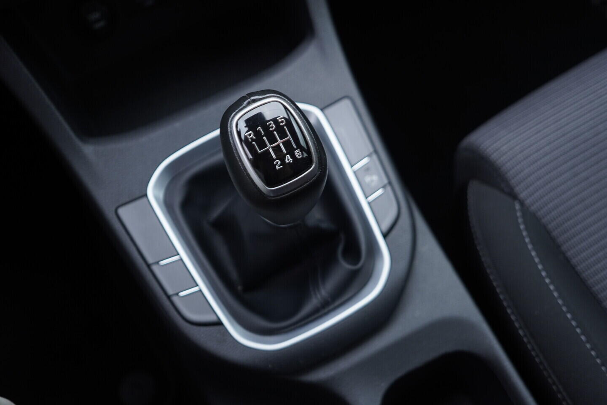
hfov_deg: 53.1
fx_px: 607
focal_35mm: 36
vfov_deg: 36.9
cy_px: 202
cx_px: 304
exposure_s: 1/40
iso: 200
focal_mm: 24
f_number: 2.8
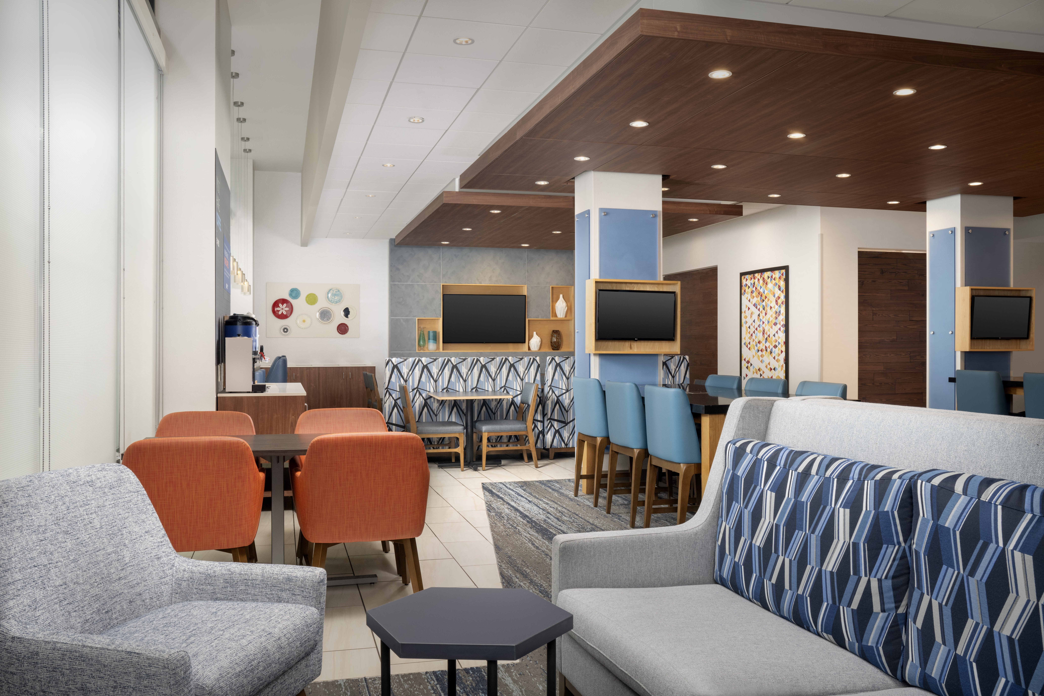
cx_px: 522
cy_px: 348
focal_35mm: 30
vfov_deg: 43.6
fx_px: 870
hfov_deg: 61.9
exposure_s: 2.5
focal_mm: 30
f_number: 11
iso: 200
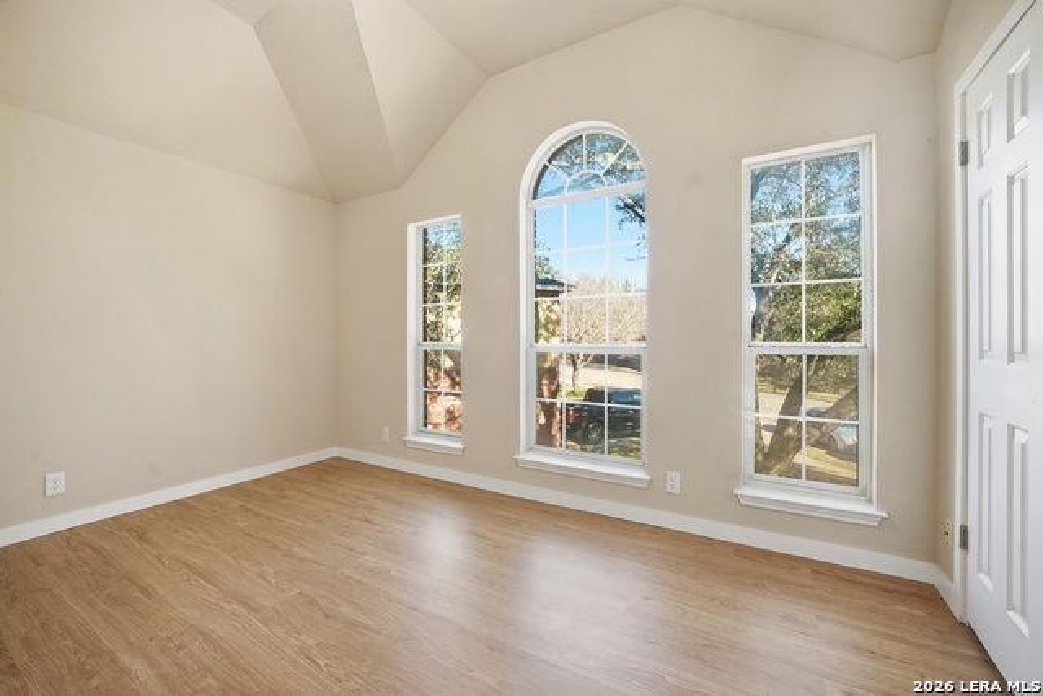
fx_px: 377
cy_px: 348
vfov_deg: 85.5
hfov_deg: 108.3
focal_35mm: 13
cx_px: 522
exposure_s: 1/80
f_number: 9
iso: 250
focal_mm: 9
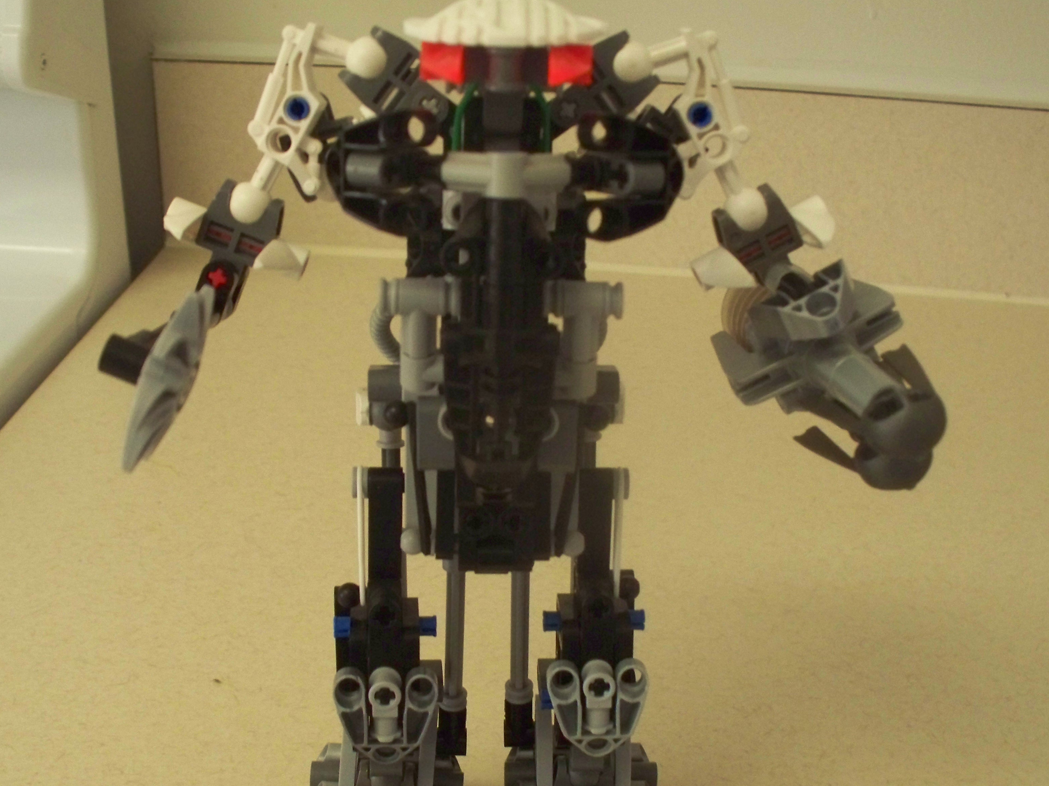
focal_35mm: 49
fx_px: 1485
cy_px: 494
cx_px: 452
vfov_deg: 29.5
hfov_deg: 38.8
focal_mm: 7.54
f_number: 2.8
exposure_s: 1/30
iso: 320
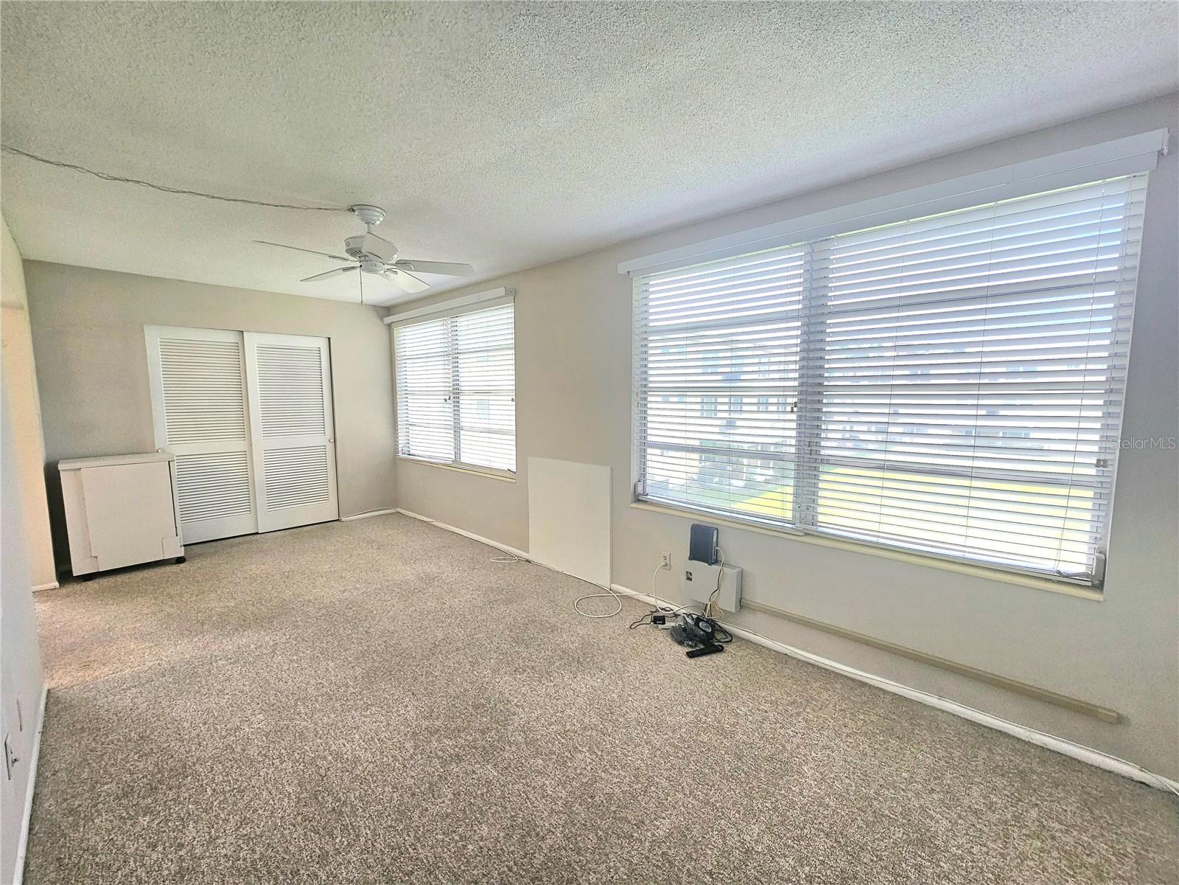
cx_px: 590
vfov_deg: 89.9
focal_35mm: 13
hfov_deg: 106.2
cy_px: 442
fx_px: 443
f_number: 2.2
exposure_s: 1/101
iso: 100
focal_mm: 2.2
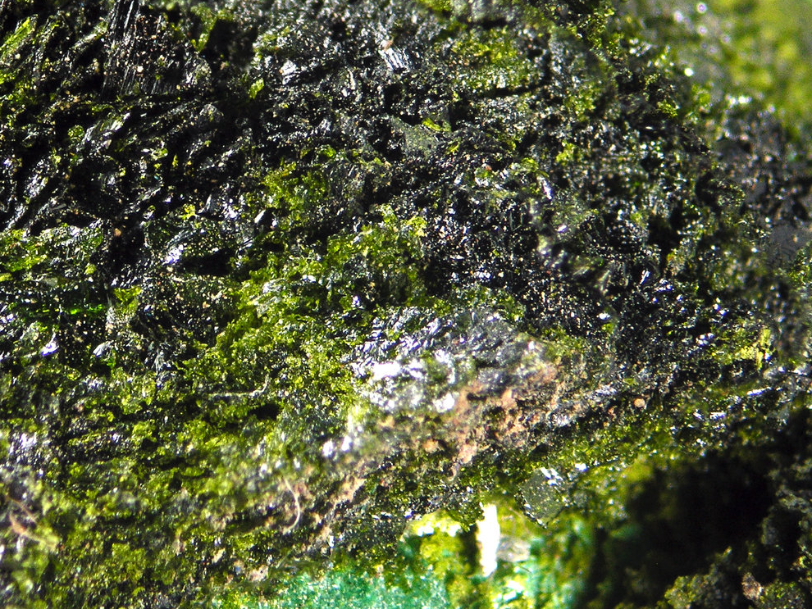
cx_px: 185
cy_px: 122
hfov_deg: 23.0
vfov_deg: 17.4
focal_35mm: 84
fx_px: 1971
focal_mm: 13.2
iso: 100
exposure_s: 1/2
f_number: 3.7
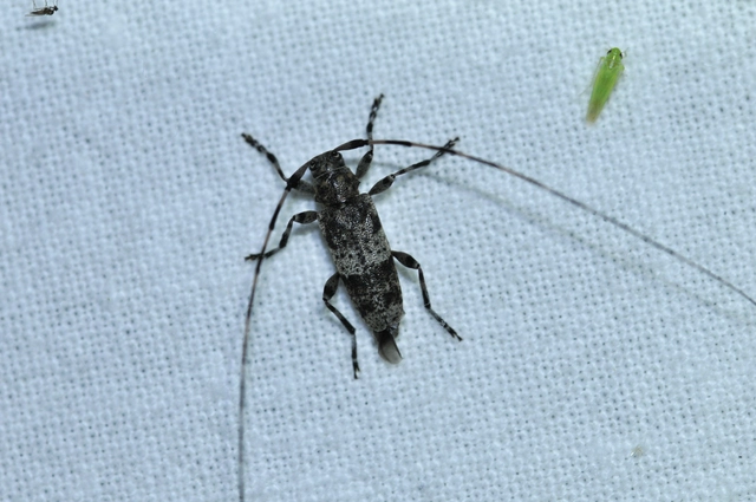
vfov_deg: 8.7
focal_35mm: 158
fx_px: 3303
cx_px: 378
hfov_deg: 13.1
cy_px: 251
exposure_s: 1/100
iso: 640
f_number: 9
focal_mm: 105
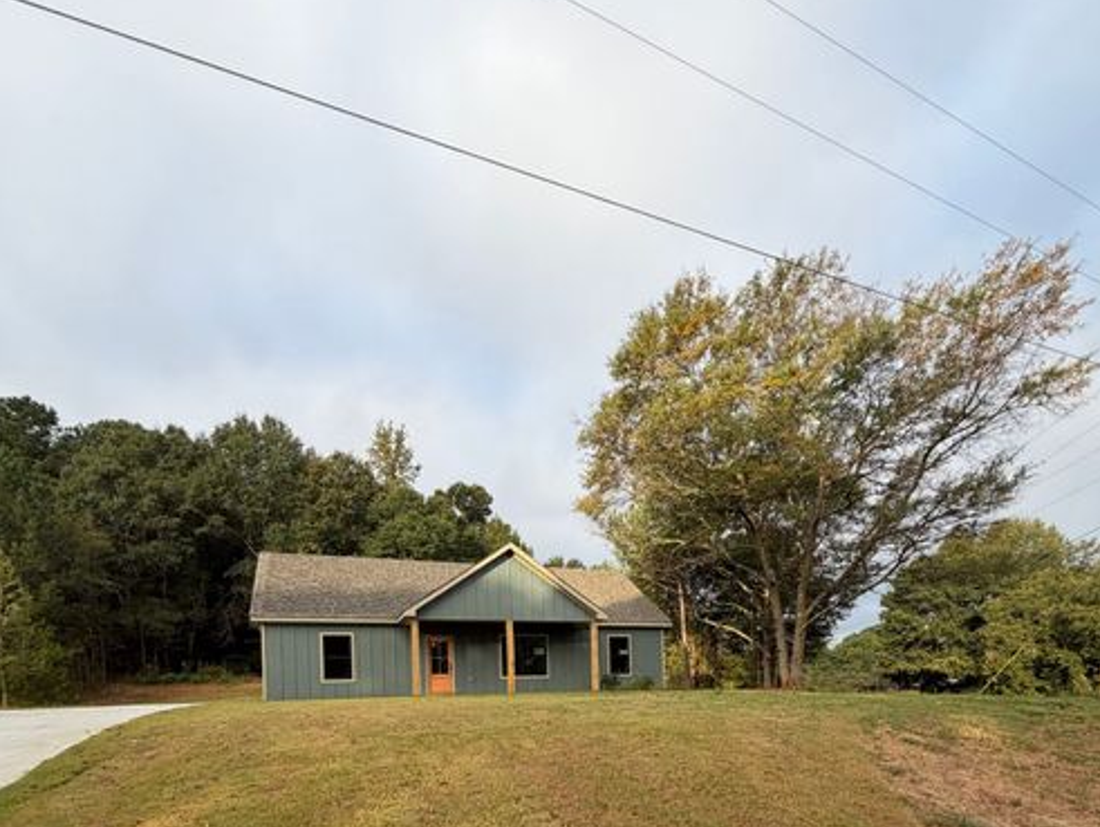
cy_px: 696
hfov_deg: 84.6
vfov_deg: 61.3
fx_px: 604
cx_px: 553
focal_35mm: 19
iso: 50
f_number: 2.2
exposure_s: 1/502
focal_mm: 2.22
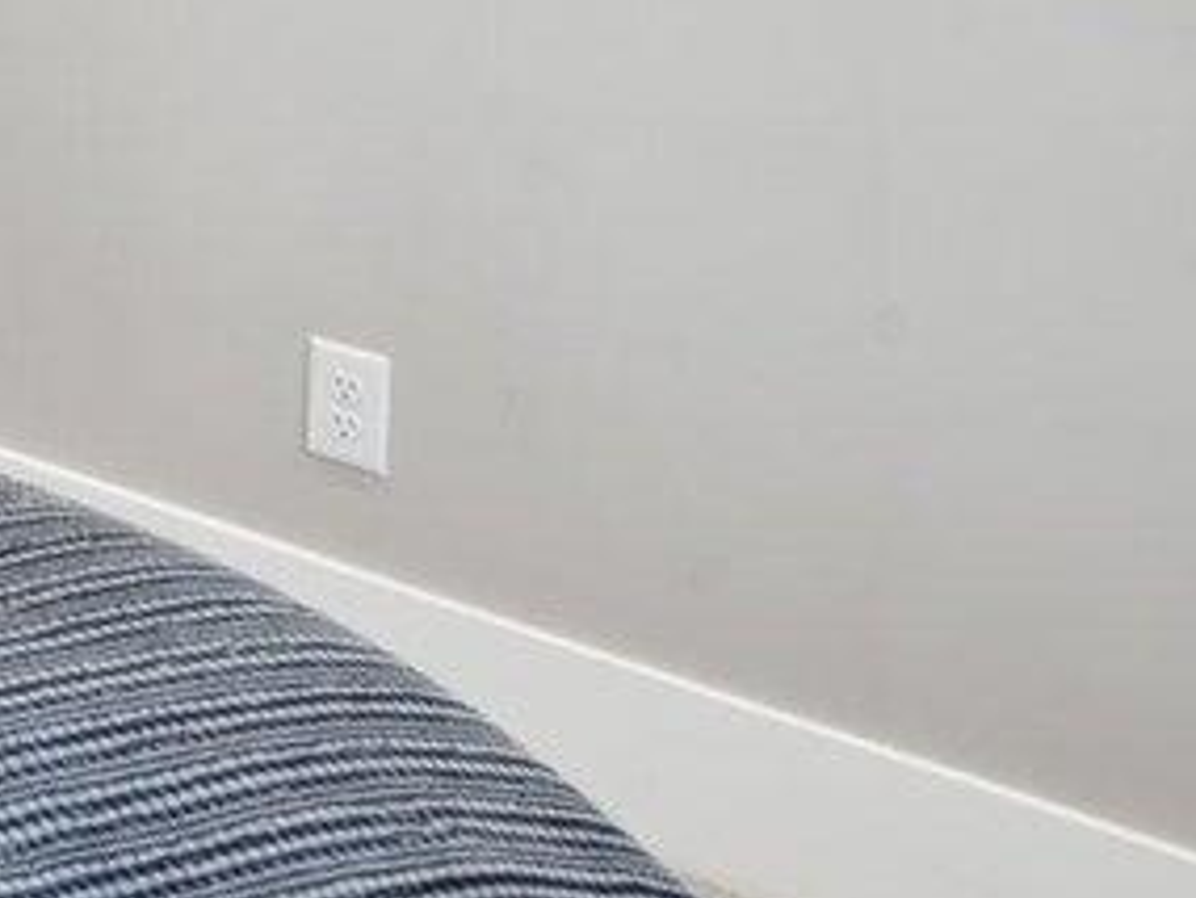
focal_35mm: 83
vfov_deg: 15.2
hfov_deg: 14.0
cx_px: -1821
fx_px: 2869
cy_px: -747
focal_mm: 16
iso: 250
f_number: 11
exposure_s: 1/90
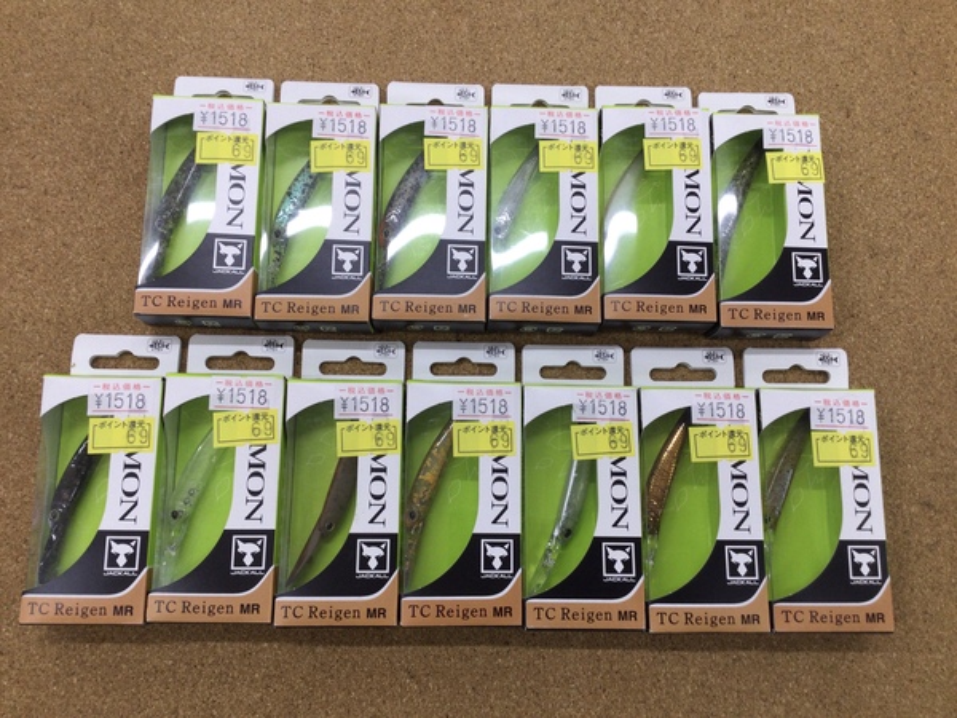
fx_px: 857
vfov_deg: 45.4
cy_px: 359
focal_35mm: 31
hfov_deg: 58.4
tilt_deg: -79.0
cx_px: 478
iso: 32
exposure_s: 1/60
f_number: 2.4
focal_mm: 3.3
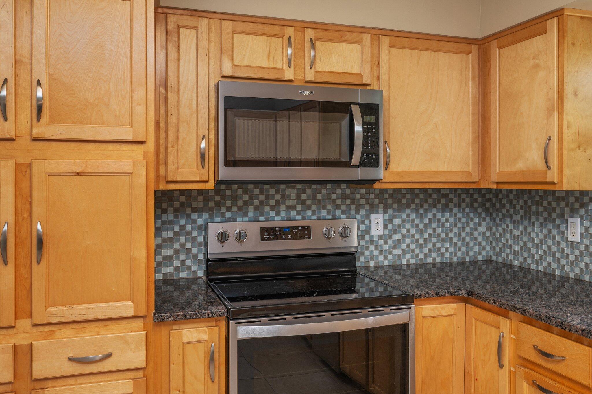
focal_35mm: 30
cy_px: 197
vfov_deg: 43.5
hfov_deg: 62.0
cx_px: 296
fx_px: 493
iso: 200
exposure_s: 1/30
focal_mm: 30
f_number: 9
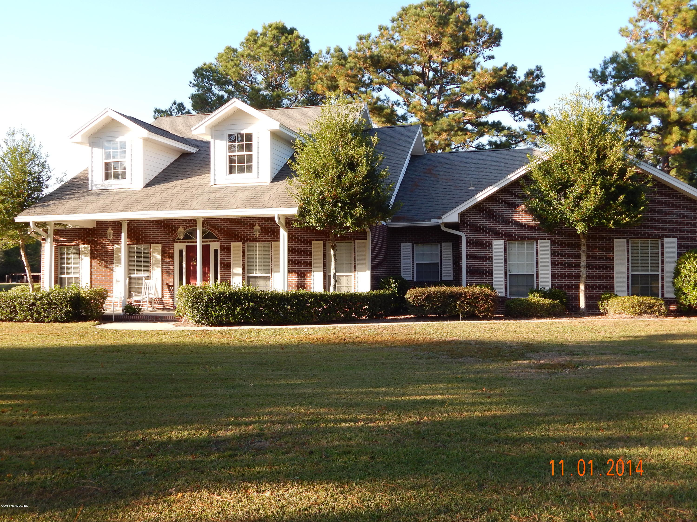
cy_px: 261
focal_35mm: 35
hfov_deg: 52.6
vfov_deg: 40.7
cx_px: 348
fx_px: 705
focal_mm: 6.1
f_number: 3.3
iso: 125
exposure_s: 1/250
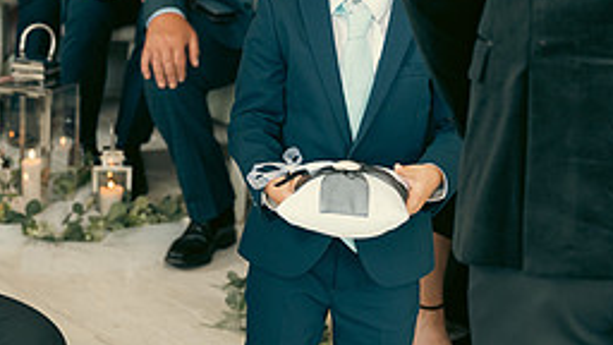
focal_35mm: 109
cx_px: 249
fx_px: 1772
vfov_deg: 11.1
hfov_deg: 19.6
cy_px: 198
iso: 800
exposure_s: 1/160
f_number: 3.5
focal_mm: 46
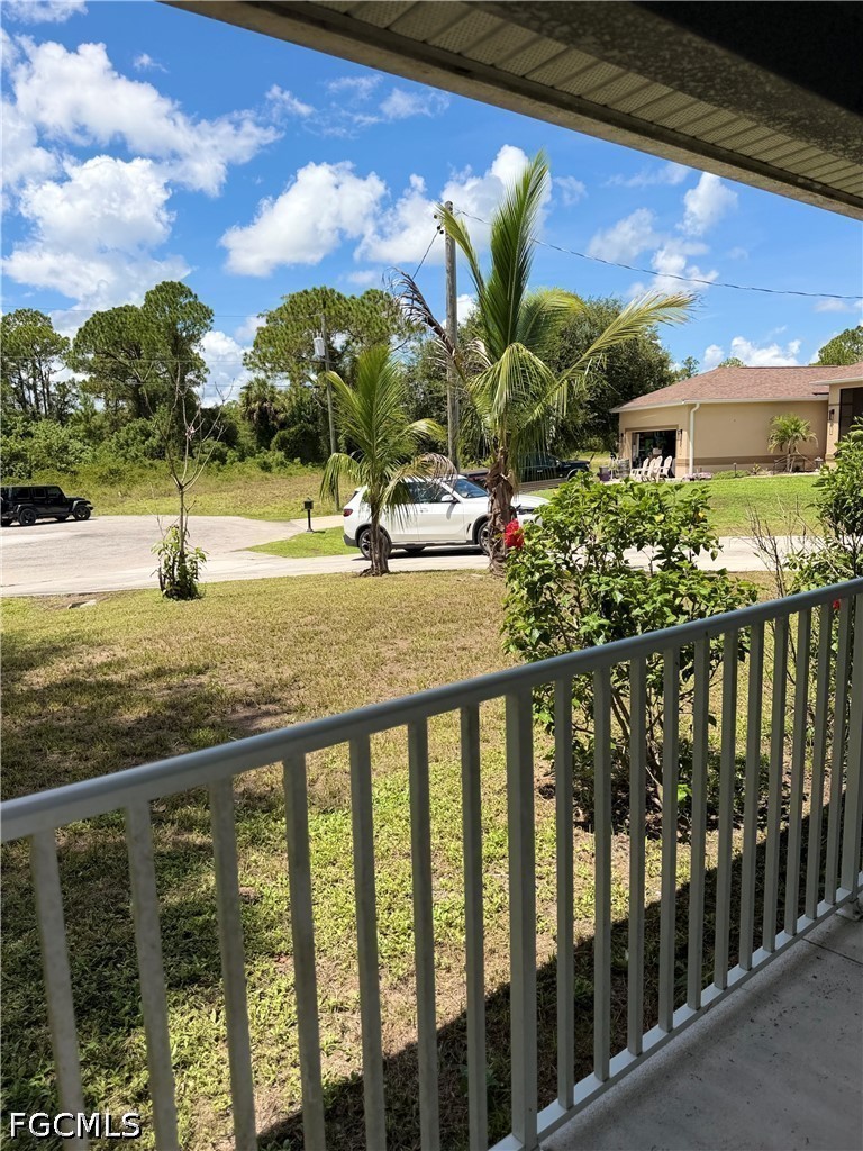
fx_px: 798
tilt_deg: -5.6
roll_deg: +0.9
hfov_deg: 56.8
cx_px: 432
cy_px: 576
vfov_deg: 71.6
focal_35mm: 24
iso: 80
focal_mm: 6.76
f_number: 1.78
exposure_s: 1/4975
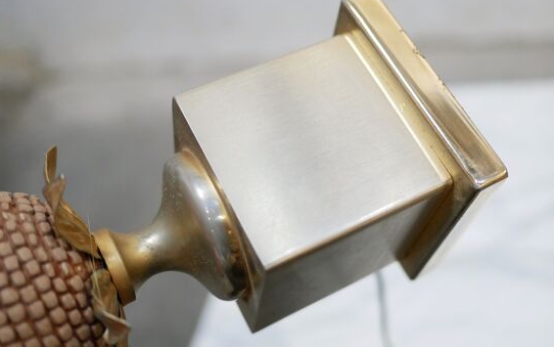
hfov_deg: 42.6
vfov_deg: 27.4
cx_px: 302
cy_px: 160
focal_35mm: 47
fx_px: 710
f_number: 1.7
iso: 1600
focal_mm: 20
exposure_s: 1/60
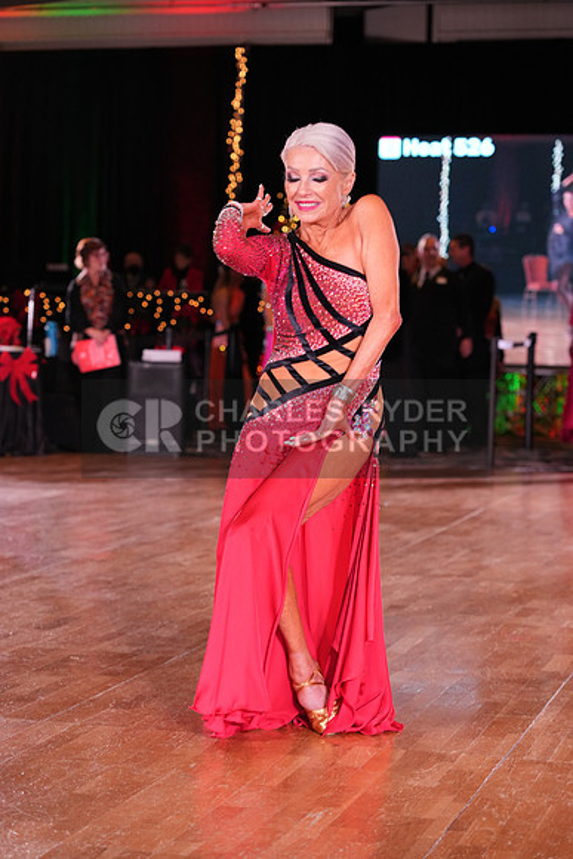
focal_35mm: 87
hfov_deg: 15.7
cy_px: 430
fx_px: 2076
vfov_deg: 23.4
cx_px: 286
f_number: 4.5
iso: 2000
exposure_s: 1/200
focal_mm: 87
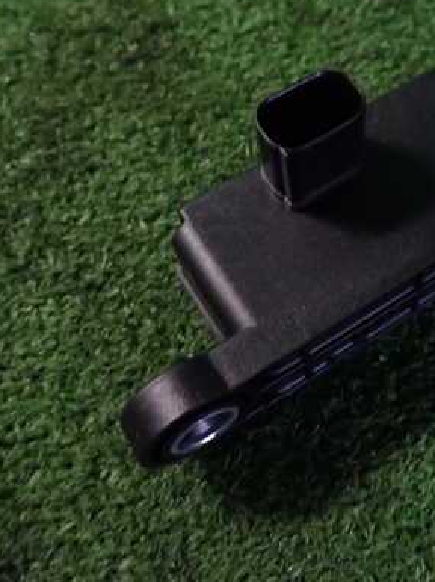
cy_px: 245
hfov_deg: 35.6
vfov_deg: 47.7
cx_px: 347
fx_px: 655
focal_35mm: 39
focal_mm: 4.5
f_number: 2
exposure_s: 1/30
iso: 500
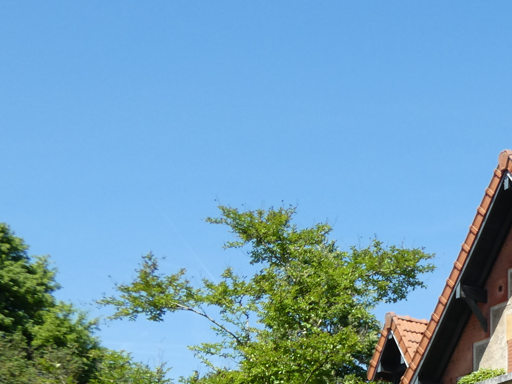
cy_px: 453
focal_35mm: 75
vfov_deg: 18.7
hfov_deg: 24.3
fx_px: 1109
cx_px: 562
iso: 80
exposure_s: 1/640
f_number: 3.2
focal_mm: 4.8
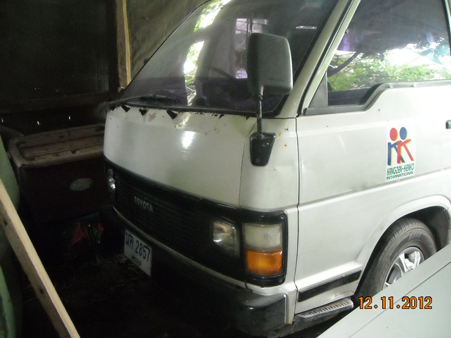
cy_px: 169
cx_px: 226
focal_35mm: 35
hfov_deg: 52.6
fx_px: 456
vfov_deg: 40.7
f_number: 2.8
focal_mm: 5.7
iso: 800
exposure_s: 1/20
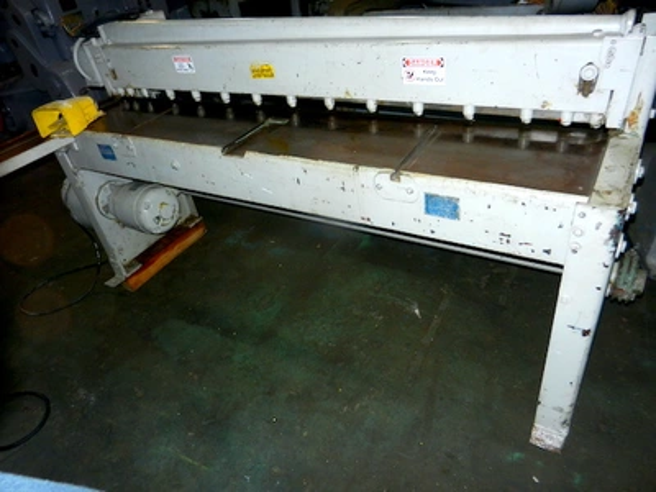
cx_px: 328
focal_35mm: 25
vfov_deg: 54.9
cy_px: 246
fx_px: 474
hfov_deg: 69.4
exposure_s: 1/30
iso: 200
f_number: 3.5
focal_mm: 4.5
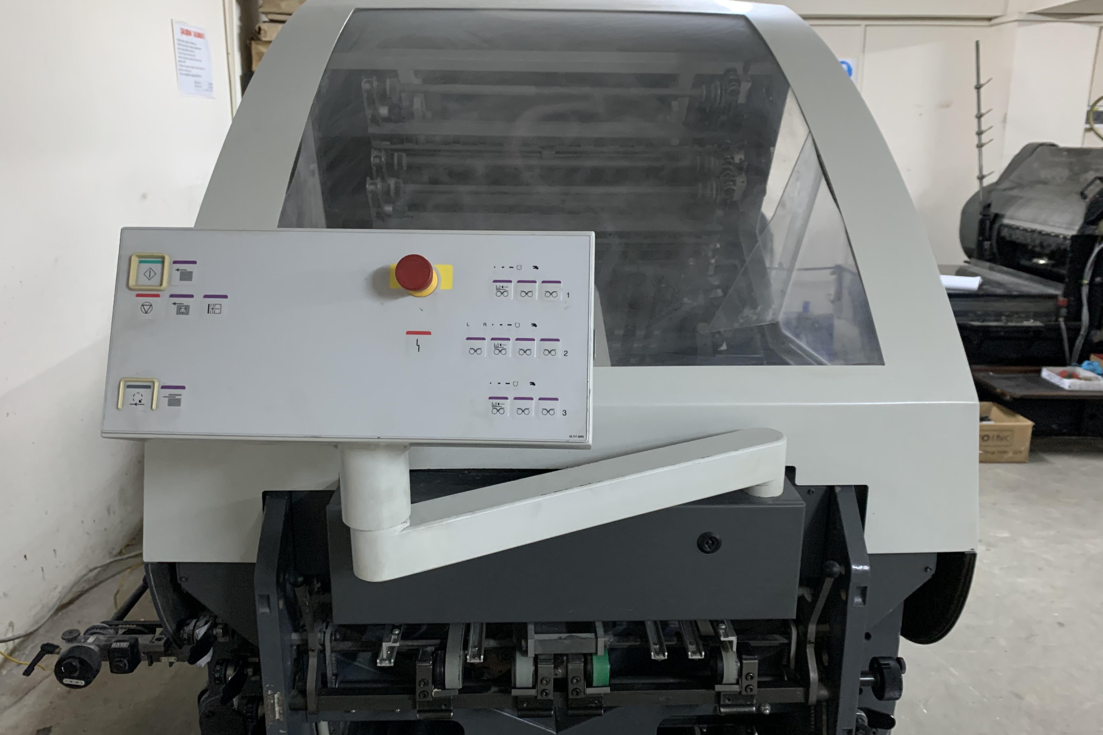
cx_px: 545
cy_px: 354
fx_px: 858
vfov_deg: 46.4
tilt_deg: -13.5
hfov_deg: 65.5
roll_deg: -0.7
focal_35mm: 28
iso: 320
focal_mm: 4.25
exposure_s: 1/33
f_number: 1.8
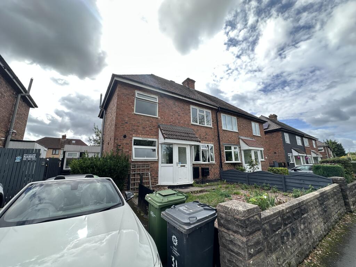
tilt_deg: +12.7
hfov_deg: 102.1
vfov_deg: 85.7
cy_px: 134
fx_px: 144
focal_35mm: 14
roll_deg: +1.3
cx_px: 178
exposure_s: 1/481
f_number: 2.2
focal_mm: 2.22
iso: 40
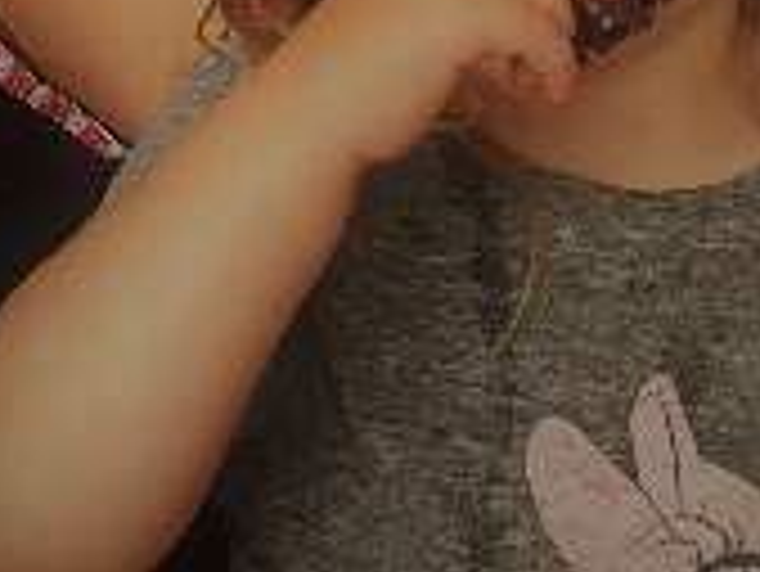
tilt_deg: +0.2
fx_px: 2153
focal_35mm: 98
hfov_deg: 20.0
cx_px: 324
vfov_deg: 14.4
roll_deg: +2.0
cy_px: -189
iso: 32
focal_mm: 4.15
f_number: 2.2
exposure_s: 1/33
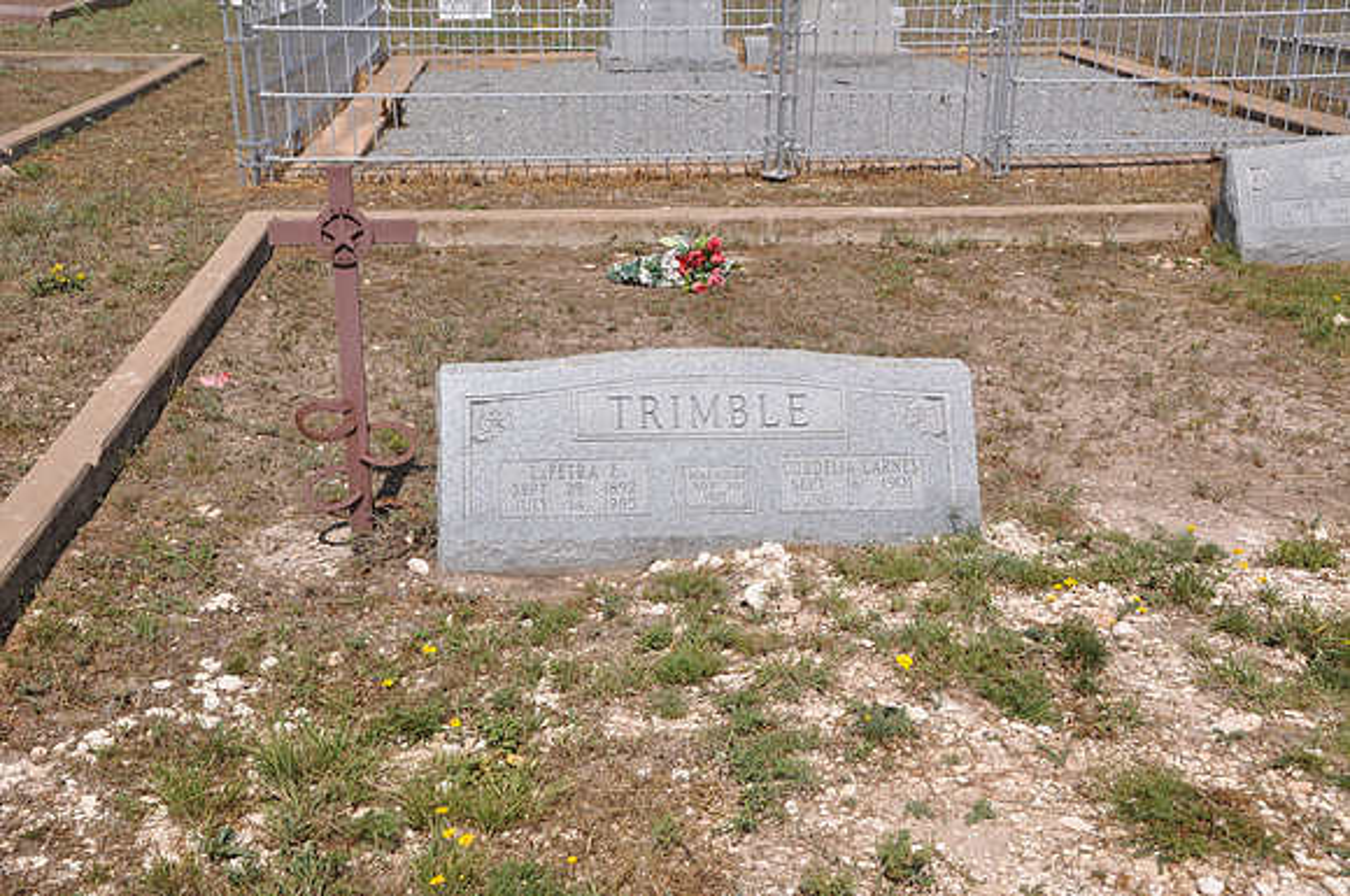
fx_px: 1573
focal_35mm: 42
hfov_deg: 46.5
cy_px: 448
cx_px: 675
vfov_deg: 31.8
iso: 200
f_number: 10
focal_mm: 28
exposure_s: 1/400
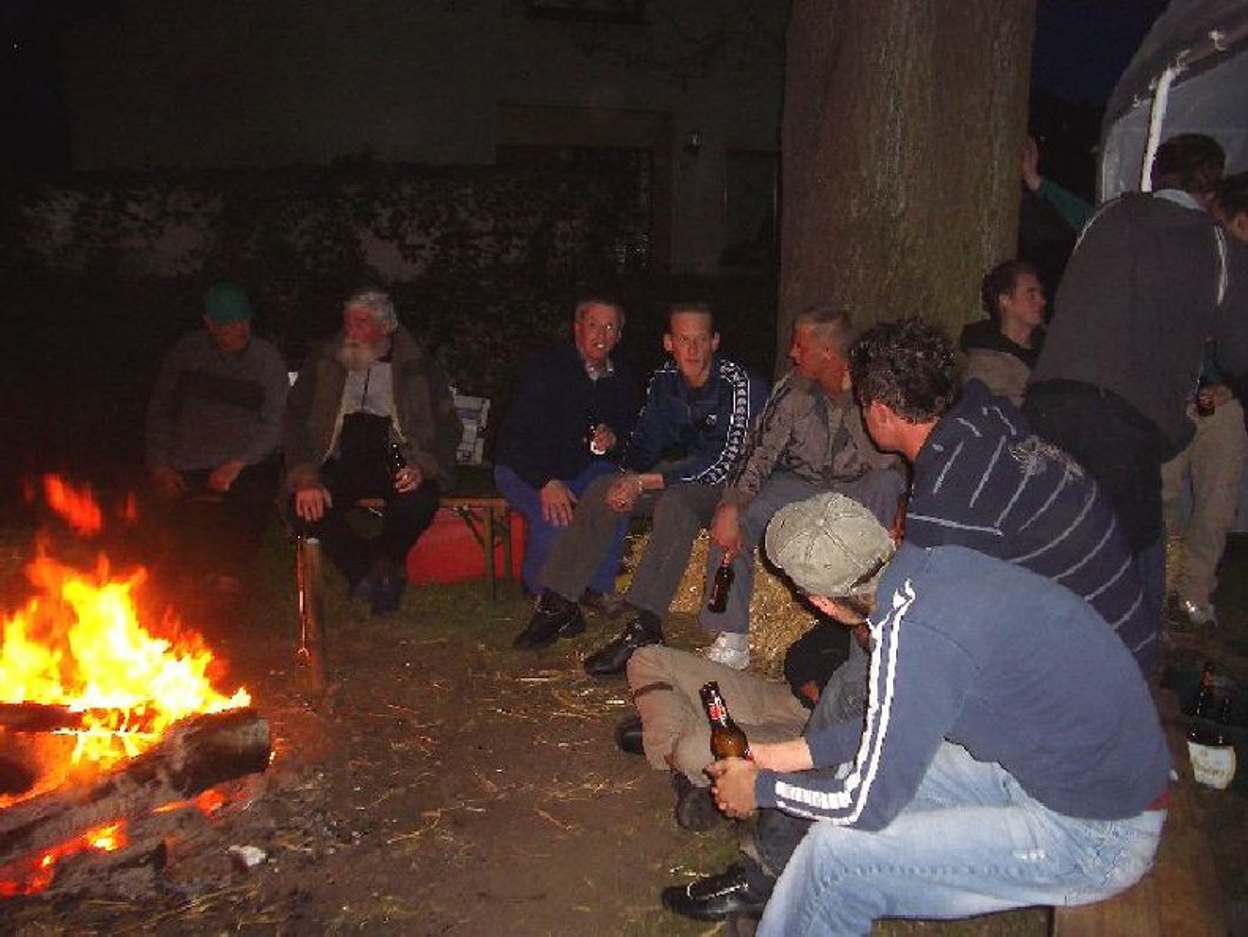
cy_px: 468
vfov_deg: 40.7
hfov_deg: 52.6
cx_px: 624
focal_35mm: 35
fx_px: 1262
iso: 100
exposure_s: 1/60
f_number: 2.6
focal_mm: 5.8
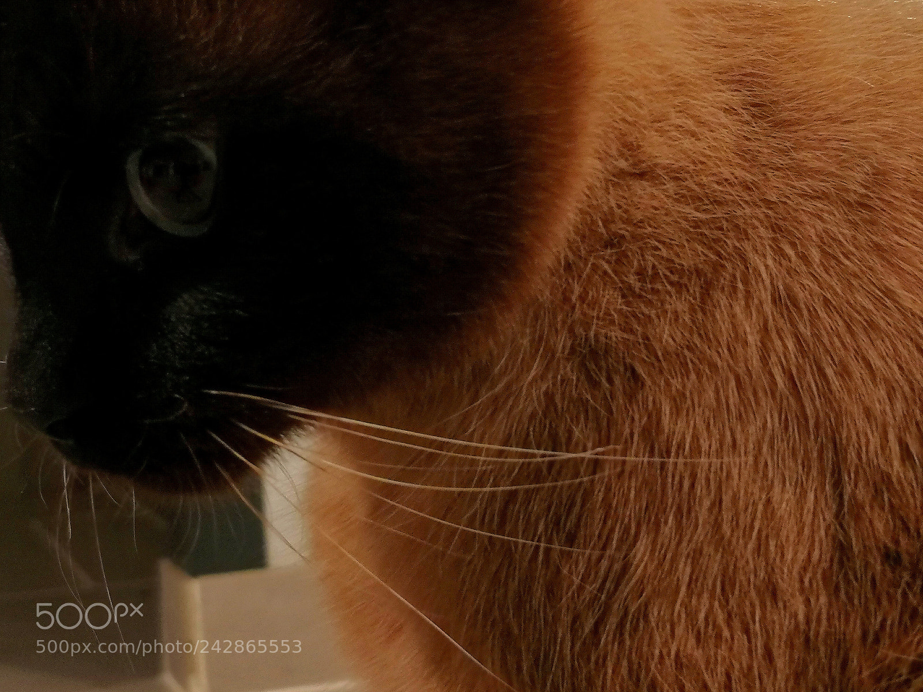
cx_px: 462
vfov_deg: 27.0
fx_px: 1440
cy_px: 346
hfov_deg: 35.5
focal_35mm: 54
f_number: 1.6
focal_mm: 3.95
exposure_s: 1/15
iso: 160
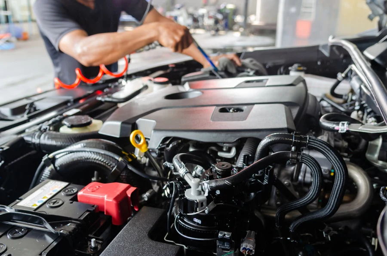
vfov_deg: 36.7
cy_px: 128
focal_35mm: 36
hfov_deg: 53.2
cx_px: 194
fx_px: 386
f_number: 4.5
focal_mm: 24
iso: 400
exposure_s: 1/80
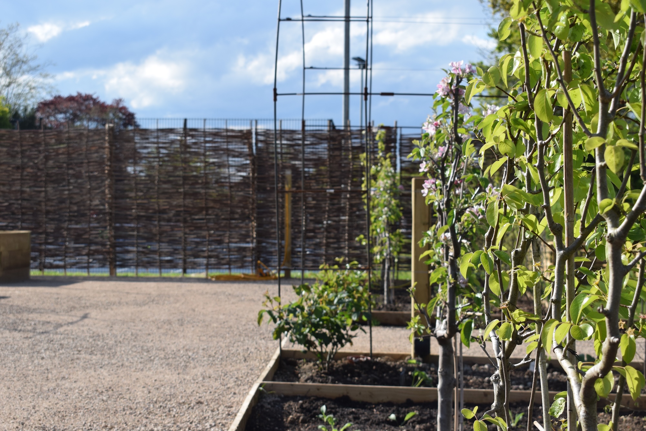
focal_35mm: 63
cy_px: 216
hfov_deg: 31.9
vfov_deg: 21.6
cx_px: 323
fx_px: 1130
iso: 200
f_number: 9
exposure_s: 1/320
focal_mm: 42
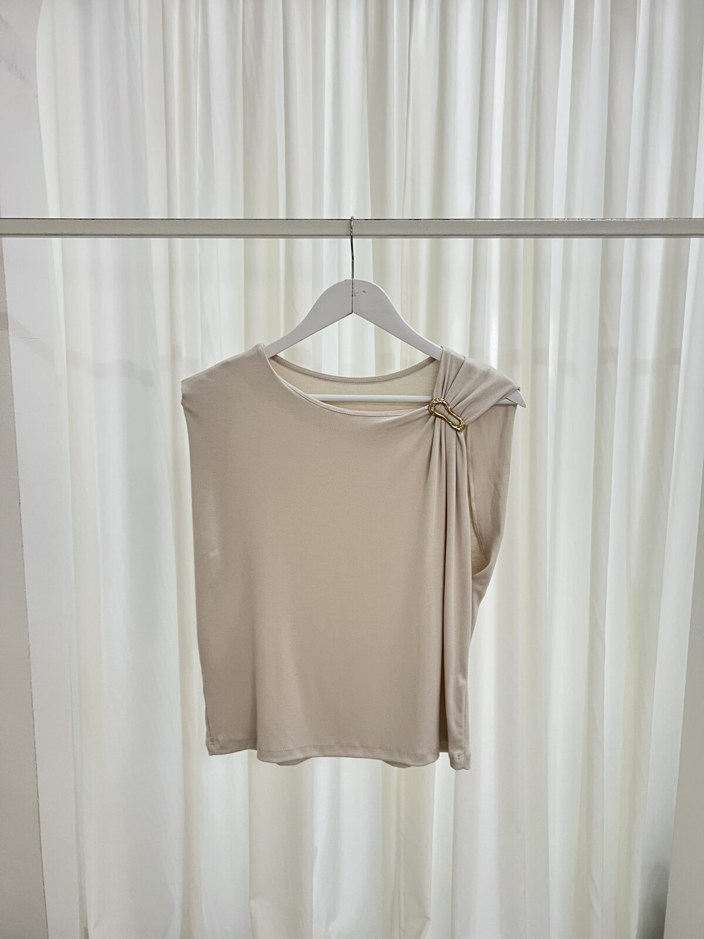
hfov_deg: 53.1
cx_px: 352
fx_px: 705
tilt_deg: -8.2
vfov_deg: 67.3
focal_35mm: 26
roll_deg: +0.3
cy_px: 470
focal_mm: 5.7
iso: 125
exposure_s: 1/50
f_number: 1.5
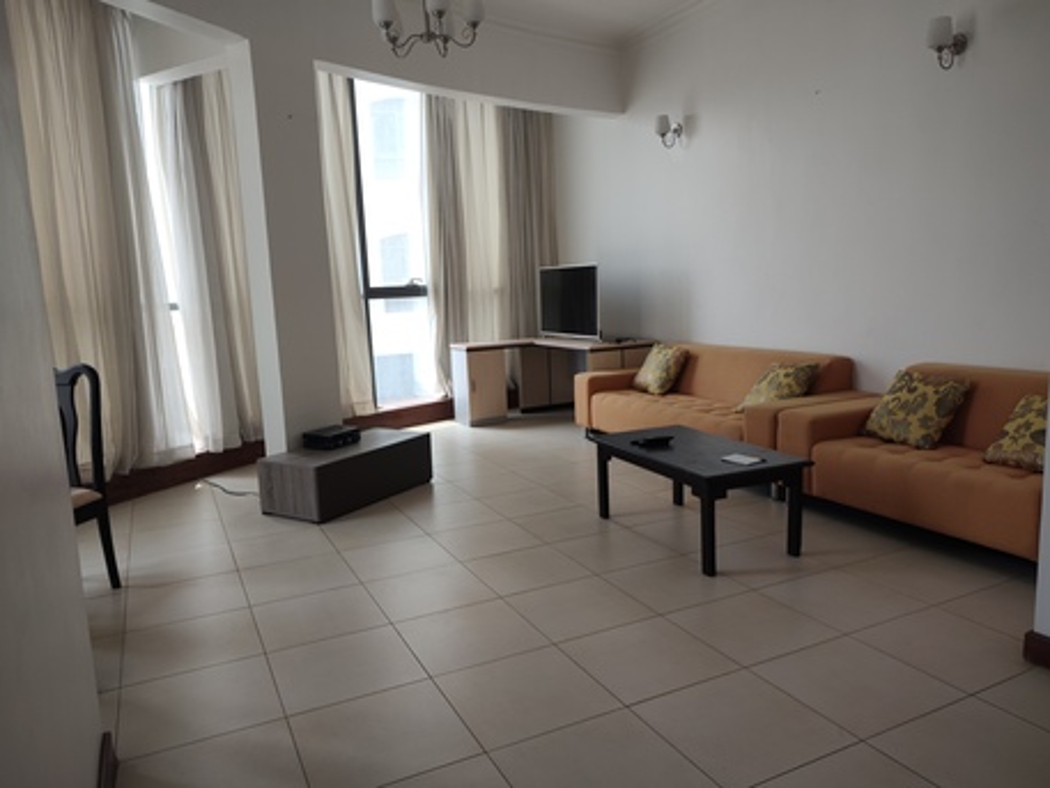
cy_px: 394
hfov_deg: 71.6
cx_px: 525
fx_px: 728
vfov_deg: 56.8
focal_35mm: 24
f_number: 1.6
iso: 64
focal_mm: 5.84
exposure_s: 1/100
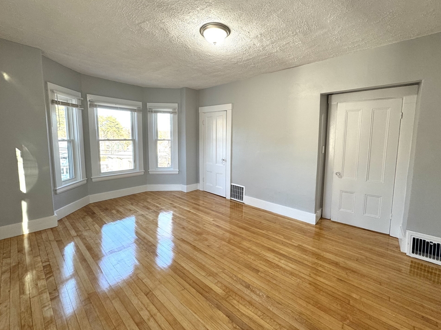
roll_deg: +0.3
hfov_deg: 98.2
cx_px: 219
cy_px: 156
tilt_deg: -6.2
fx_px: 191
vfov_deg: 81.7
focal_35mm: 15
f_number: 2.2
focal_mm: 2.22
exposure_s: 1/120
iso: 160
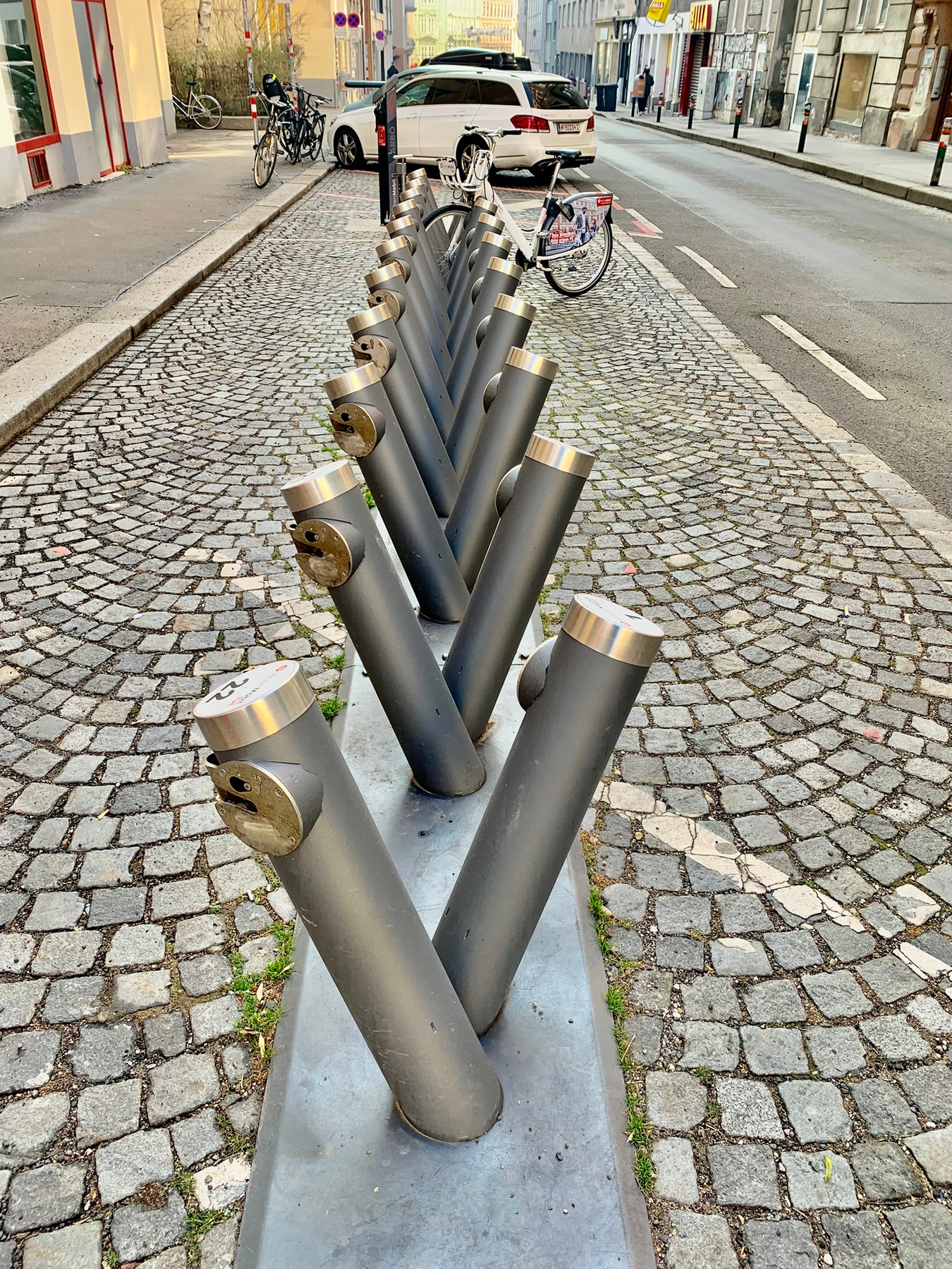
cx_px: 476
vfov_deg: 67.3
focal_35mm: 26
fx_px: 953
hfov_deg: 53.1
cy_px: 634
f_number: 1.8
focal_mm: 4.25
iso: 25
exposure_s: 1/124
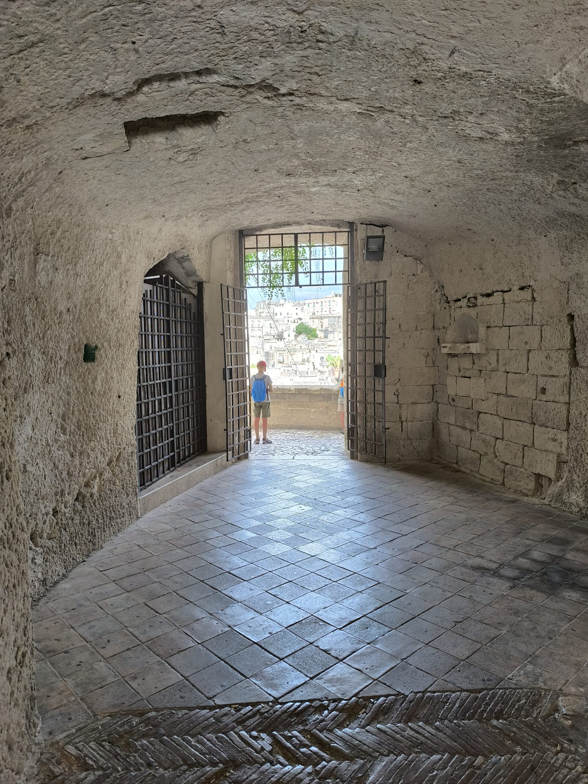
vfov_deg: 73.9
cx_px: 294
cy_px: 392
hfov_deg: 58.9
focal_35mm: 23
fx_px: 521
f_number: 1.65
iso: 125
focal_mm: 6.14
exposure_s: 1/100
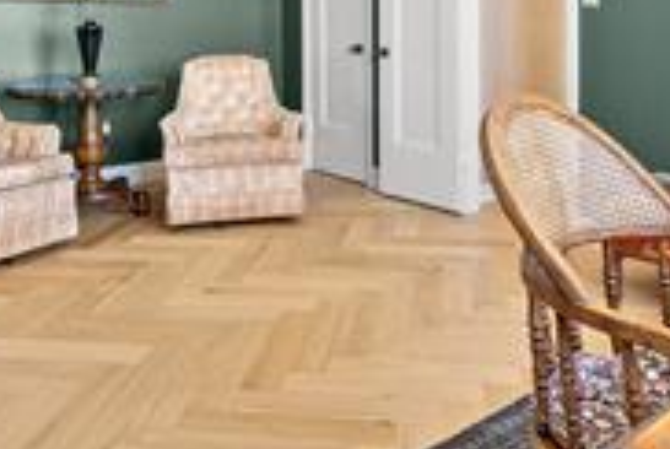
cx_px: 364
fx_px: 690
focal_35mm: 37
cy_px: 33
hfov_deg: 51.7
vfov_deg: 33.8
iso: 400
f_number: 8
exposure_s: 1/4
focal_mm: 10
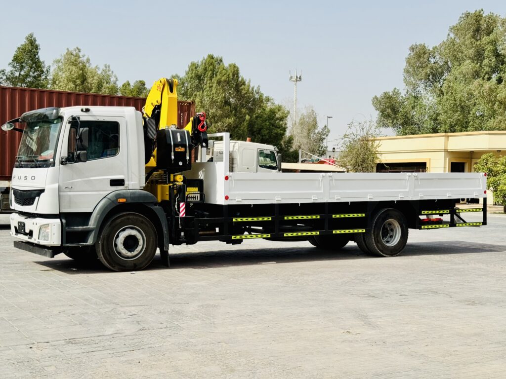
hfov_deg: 39.7
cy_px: 190
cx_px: 253
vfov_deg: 30.3
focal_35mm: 48
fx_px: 702
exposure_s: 1/7092
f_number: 1.78
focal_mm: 6.76
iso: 64
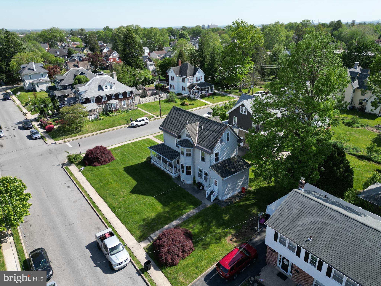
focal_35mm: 24
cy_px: 143
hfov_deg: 71.6
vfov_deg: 56.8
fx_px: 264
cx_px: 190
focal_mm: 6.72
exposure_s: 1/2000
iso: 120
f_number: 1.7
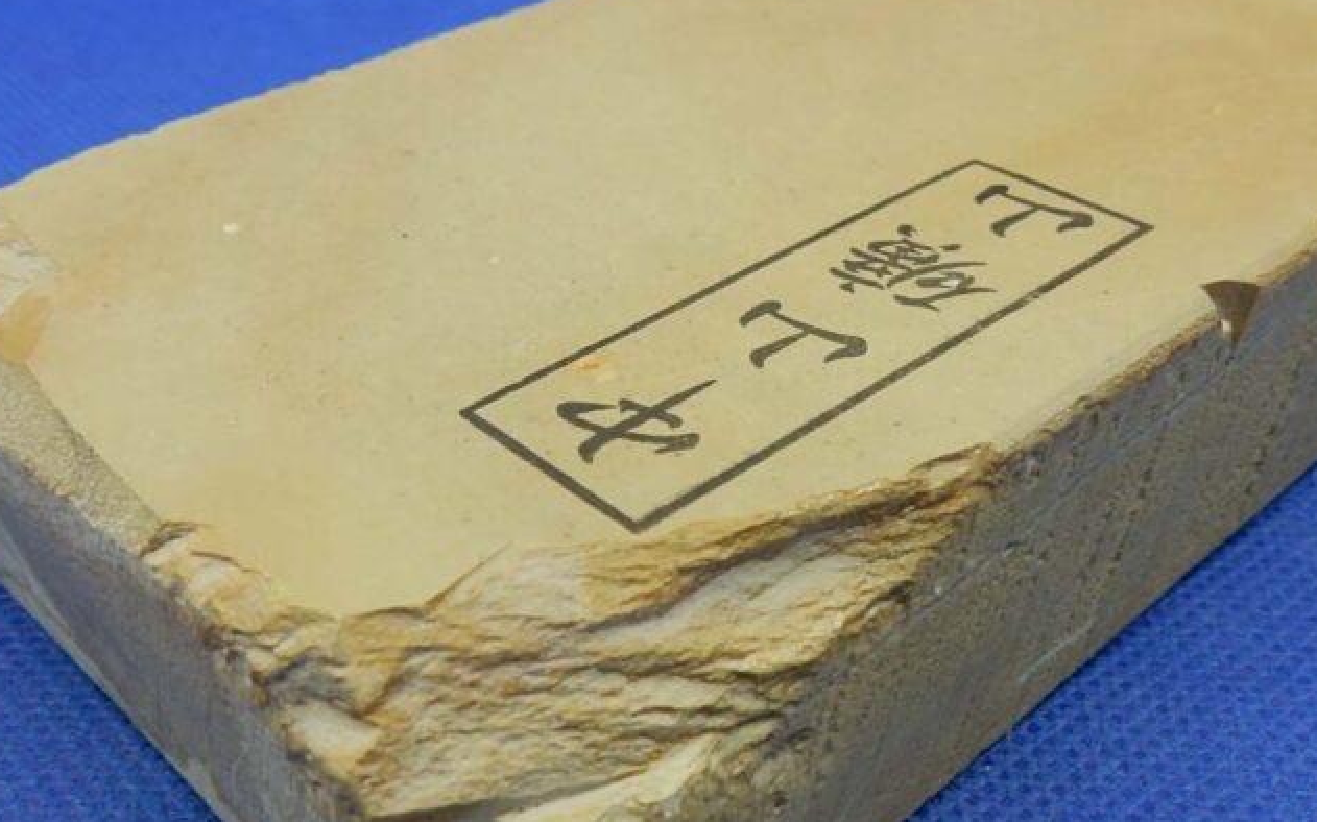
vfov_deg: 29.8
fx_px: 1543
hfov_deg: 45.9
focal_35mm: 43
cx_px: 806
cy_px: 340
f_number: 3.7
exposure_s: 1/100
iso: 125
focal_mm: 4.5
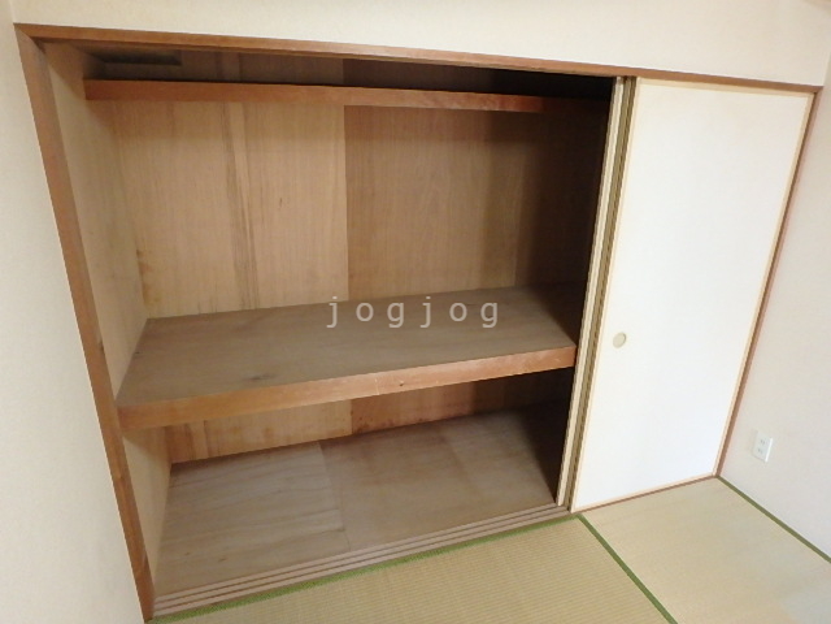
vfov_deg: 63.4
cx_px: 416
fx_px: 504
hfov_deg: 79.0
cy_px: 312
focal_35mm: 21
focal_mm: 3.7
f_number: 3.5
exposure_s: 1/30
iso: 800
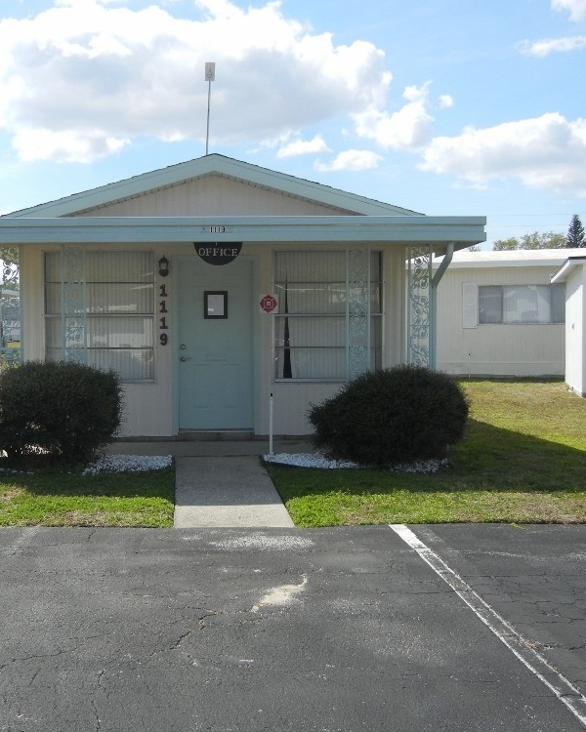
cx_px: 213
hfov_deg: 37.1
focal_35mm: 40
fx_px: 867
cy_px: 361
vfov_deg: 45.8
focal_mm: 5.4
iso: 160
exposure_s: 1/451
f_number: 7
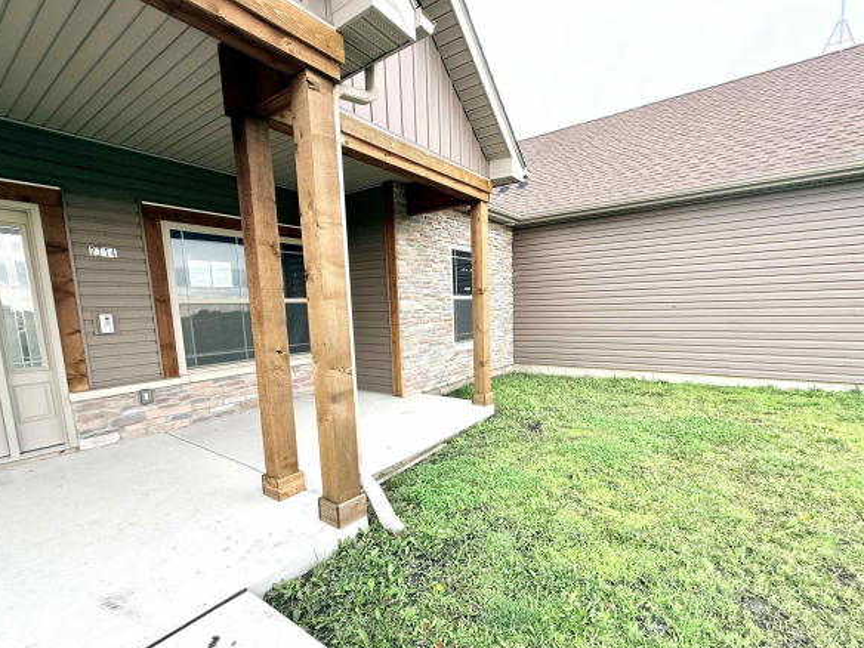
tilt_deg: -7.0
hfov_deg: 94.4
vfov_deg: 77.9
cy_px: 358
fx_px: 399
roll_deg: +0.1
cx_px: 459
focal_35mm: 16
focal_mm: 2.22
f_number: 2.2
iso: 80
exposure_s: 1/99
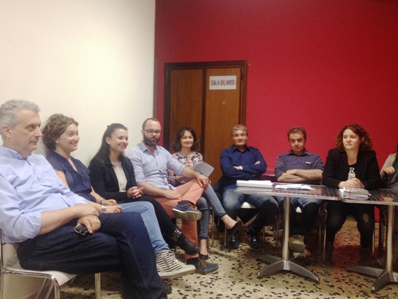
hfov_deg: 52.6
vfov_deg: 40.7
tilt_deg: -5.9
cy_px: 150
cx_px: 199
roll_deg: -2.0
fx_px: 402
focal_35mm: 35
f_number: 2.4
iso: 160
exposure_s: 1/20
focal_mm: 4.28
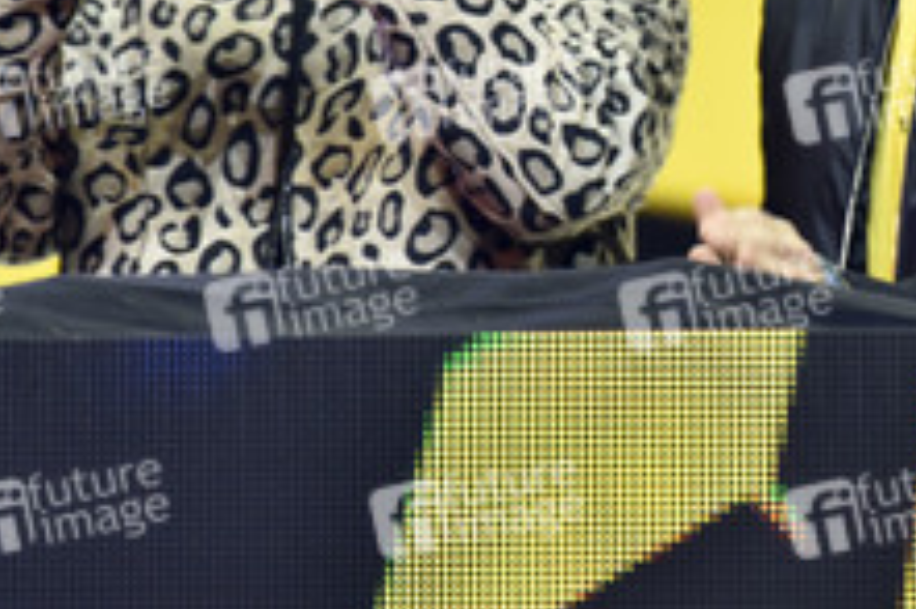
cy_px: -8
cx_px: 781
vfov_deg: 1.5
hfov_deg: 2.3
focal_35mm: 917
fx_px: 23315
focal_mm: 450
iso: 1250
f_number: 5.6
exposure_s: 1/160
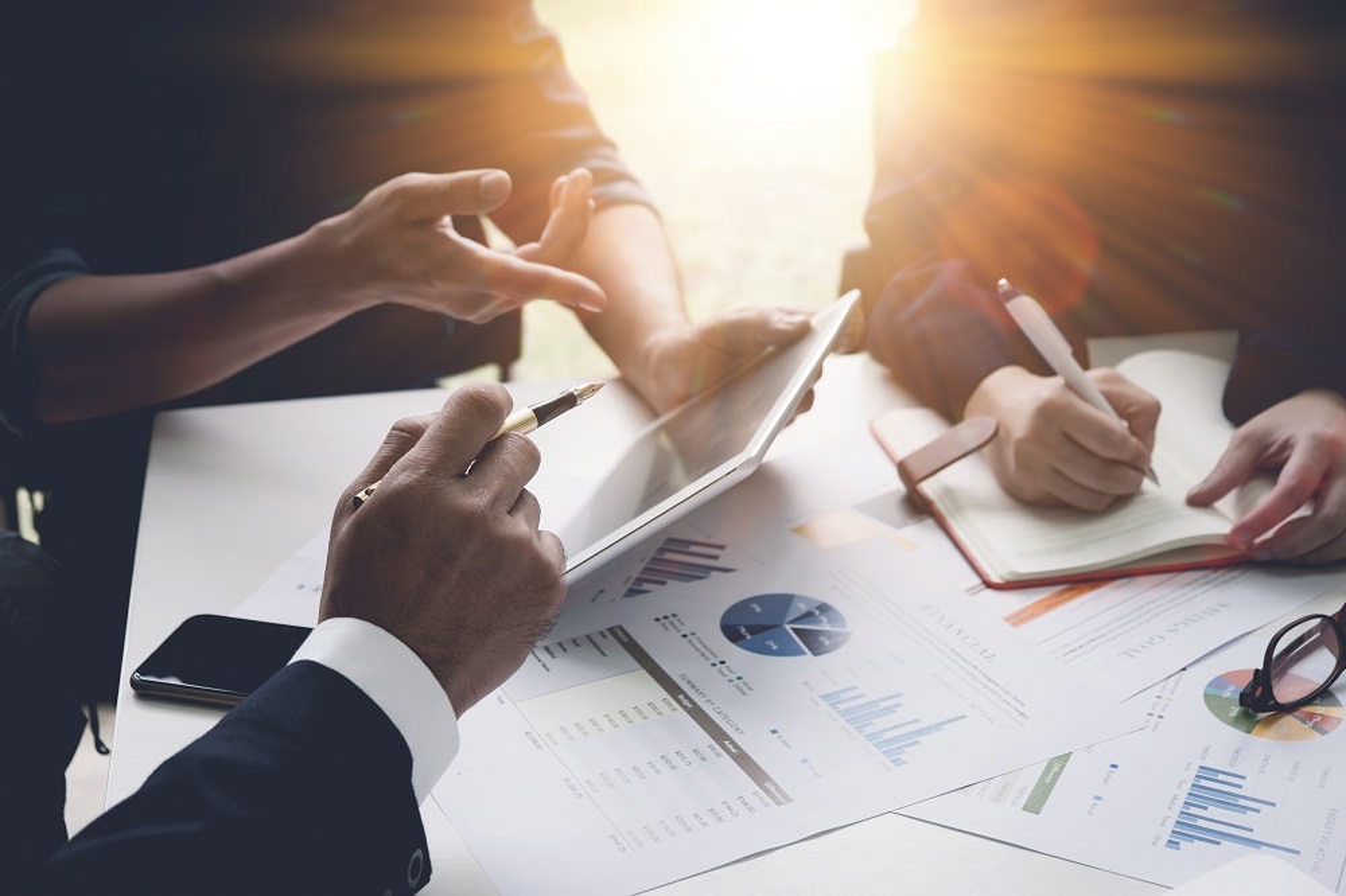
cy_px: 448
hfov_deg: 41.9
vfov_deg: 28.6
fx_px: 1757
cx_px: 673
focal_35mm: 47
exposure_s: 1/75
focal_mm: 31.5
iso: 400
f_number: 3.6
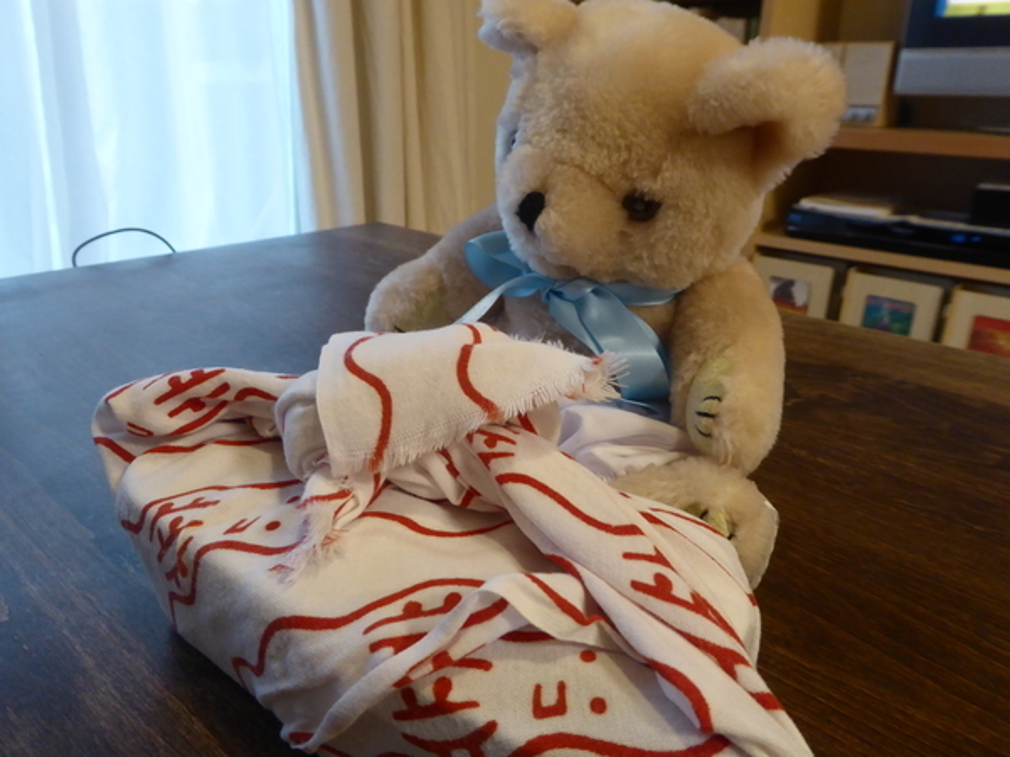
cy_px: 378
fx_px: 729
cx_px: 505
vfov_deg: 54.9
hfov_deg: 69.4
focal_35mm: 25
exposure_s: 1/13
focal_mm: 4.3
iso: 400
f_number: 3.3
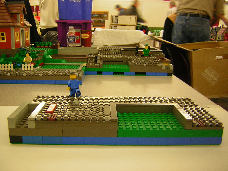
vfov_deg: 39.7
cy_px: 86
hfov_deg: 51.4
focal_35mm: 36
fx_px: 237
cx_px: 114
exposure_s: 1/5.6
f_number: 2.6
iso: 67
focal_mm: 4.7
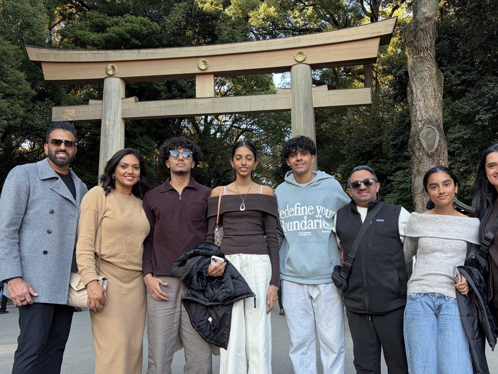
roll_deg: +0.6
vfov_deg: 41.8
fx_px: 489
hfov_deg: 53.9
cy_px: 204
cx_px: 270
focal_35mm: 34
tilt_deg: +7.5
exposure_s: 1/122
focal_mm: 5.96
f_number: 1.6
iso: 64
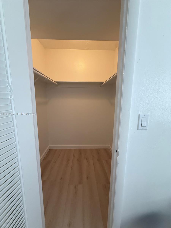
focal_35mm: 14
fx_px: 92
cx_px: 86
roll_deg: -0.8
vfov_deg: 102.1
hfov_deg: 85.7
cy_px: 114
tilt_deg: -9.9
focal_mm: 2.22
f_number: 2.2
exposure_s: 1/60
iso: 320
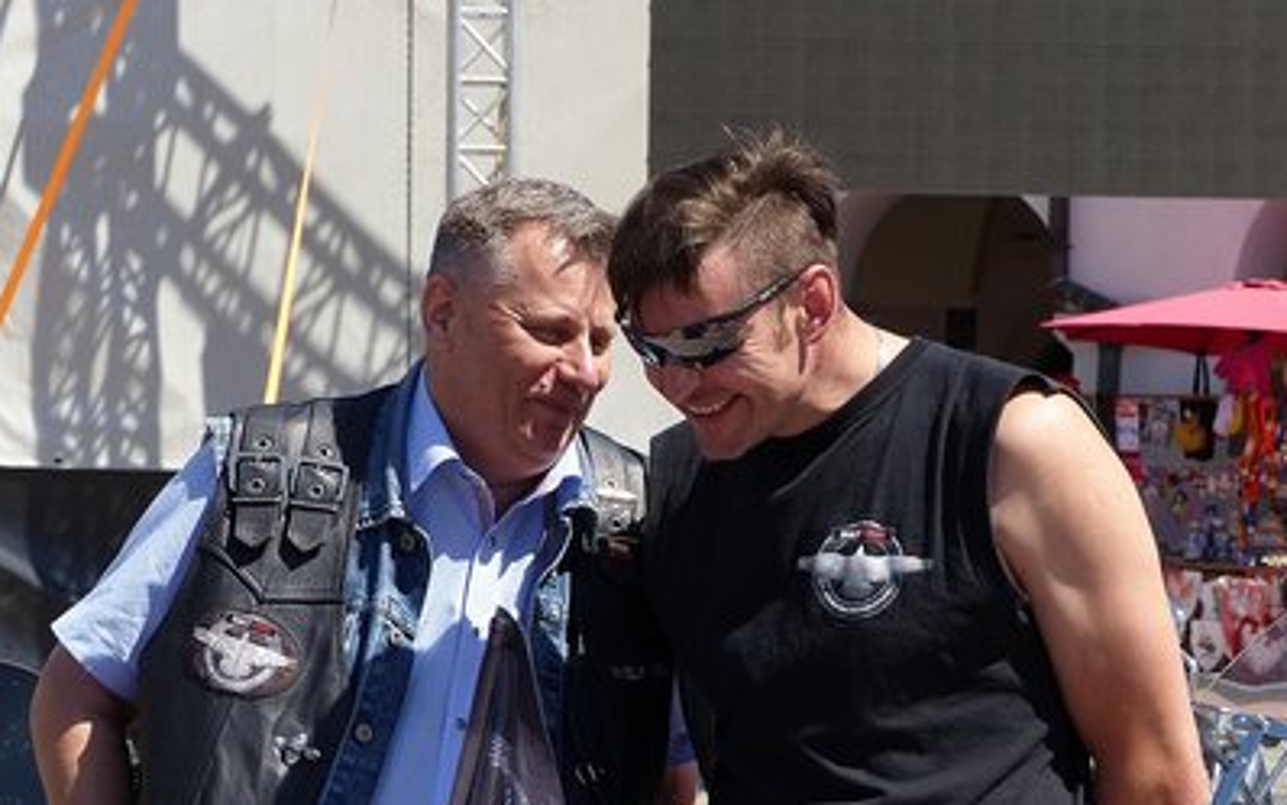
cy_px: 449
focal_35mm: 162
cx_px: 644
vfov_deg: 8.1
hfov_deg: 12.9
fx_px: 5684
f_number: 4
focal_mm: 27.4
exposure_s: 1/800
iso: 100
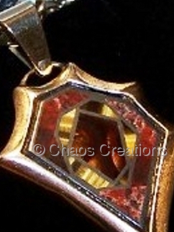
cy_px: 147
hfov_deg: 28.6
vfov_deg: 37.2
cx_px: 94
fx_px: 342
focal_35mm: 51
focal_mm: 6.3
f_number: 2.8
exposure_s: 1/60
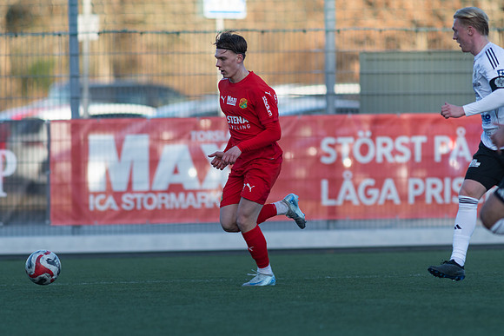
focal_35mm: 461
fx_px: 6462
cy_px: 168
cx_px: 252
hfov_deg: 4.5
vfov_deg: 3.0
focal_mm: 300
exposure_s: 1/1250
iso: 250
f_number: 3.2
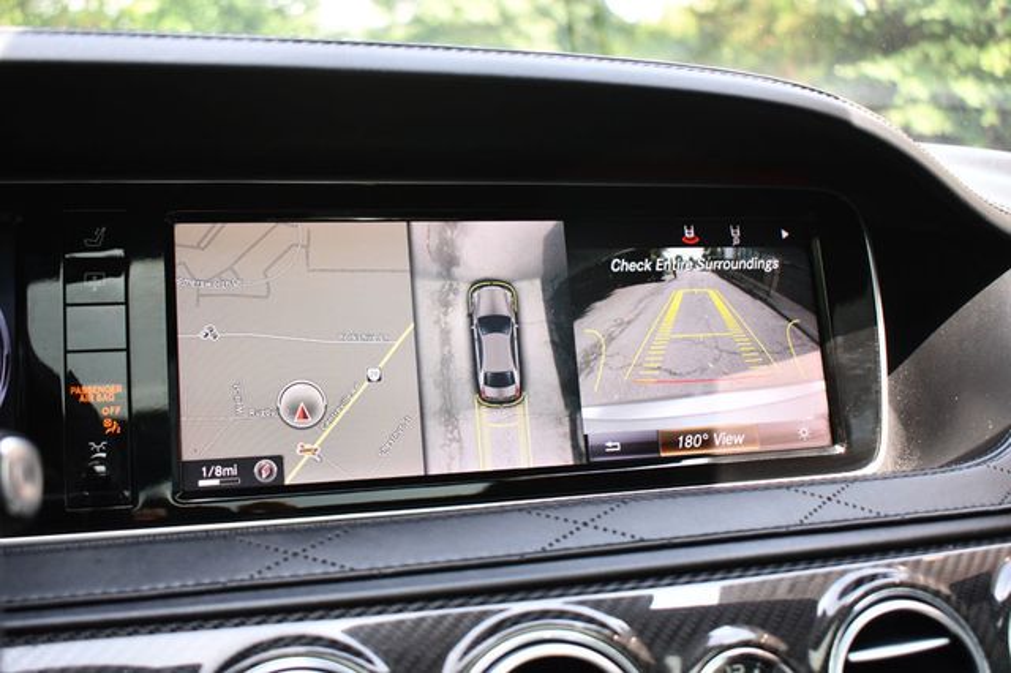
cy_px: 336
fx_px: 1039
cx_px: 506
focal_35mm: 37
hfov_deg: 51.9
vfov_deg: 35.9
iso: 800
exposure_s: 1/250
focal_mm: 25
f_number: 4
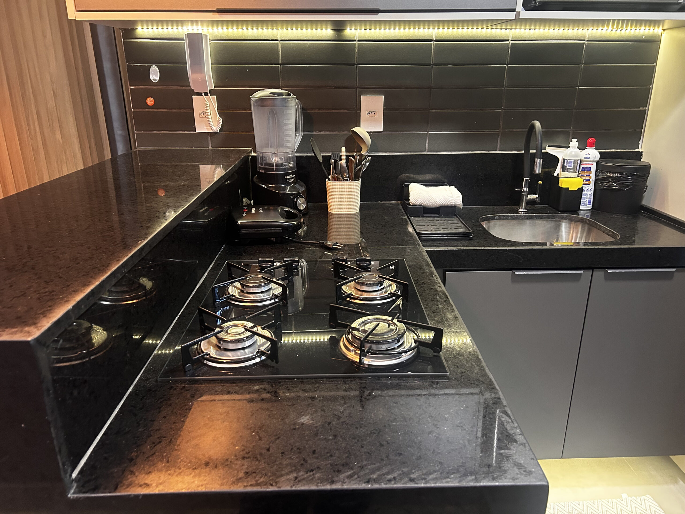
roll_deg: -0.2
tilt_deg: -19.5
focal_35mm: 26
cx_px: 342
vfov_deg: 53.1
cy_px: 257
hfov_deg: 67.3
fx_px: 515
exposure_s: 1/40
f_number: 1.5
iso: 500
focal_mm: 5.7
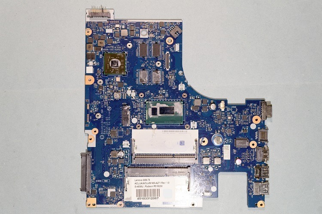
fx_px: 348
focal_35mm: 39
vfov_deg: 34.1
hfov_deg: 49.6
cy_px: 107
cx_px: 161
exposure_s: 1/5
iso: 100
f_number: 8
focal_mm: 26
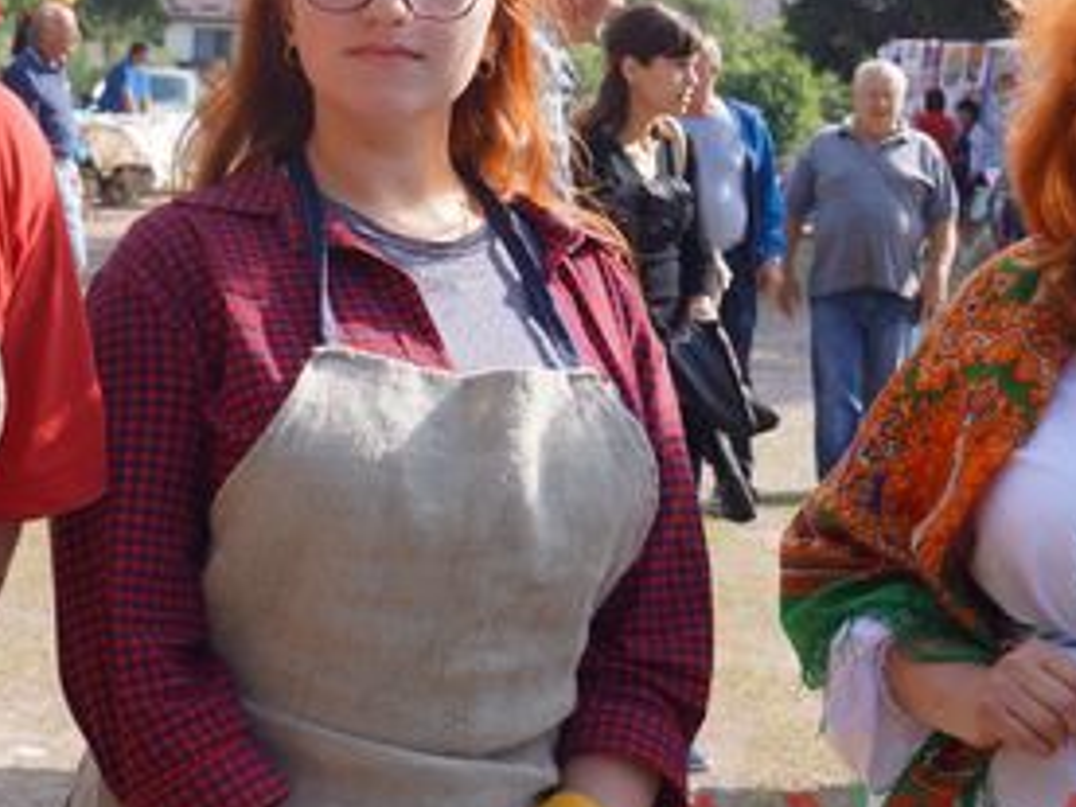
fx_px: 2953
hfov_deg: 20.5
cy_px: 329
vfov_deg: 15.6
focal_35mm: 95
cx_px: 281
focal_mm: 26
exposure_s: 1/400
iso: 100
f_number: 4.5
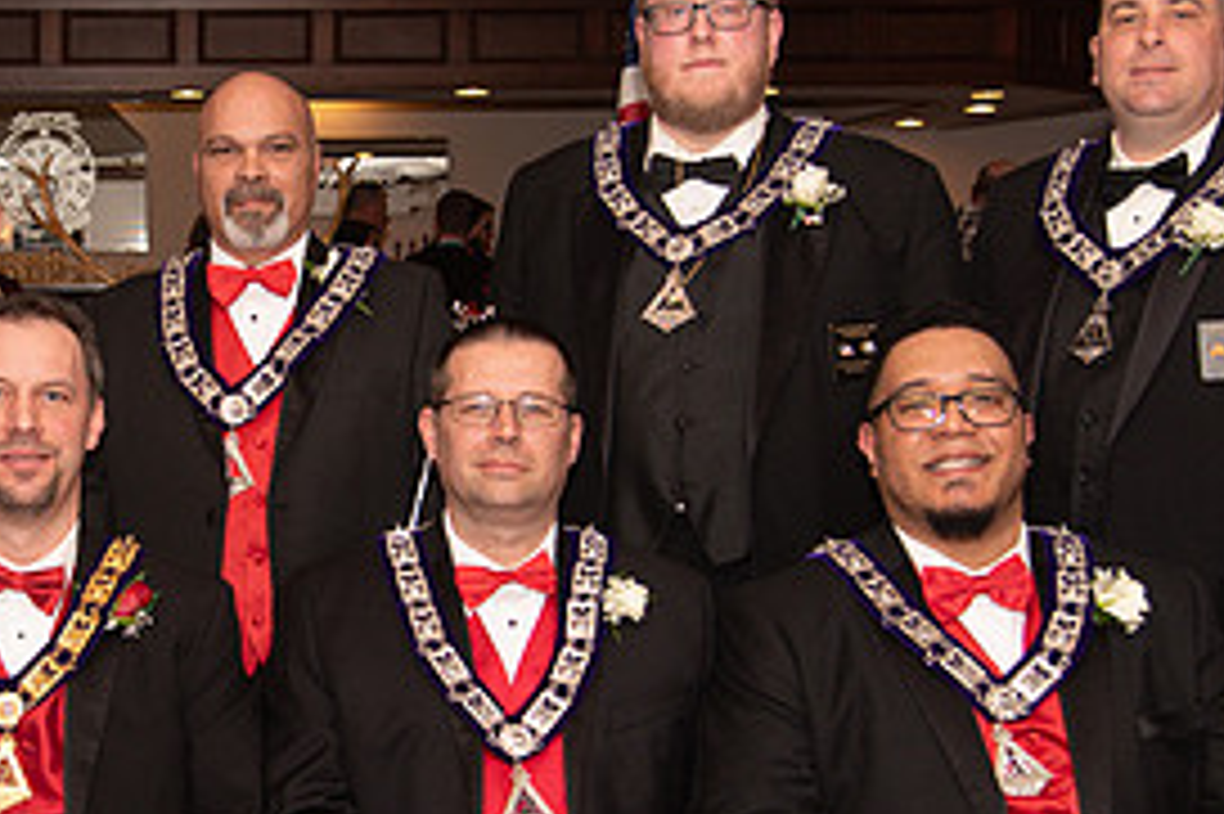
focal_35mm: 77
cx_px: 189
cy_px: 411
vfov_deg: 17.7
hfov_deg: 25.7
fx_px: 2616
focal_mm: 35
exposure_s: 1/200
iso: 800
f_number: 4
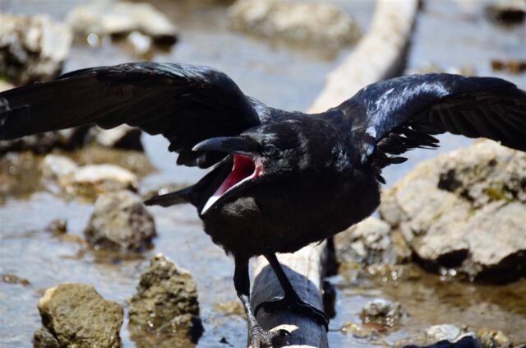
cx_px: 263
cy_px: 174
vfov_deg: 4.6
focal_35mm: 300
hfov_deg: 6.9
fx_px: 4371
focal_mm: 200
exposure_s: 1/500
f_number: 5.6
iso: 200
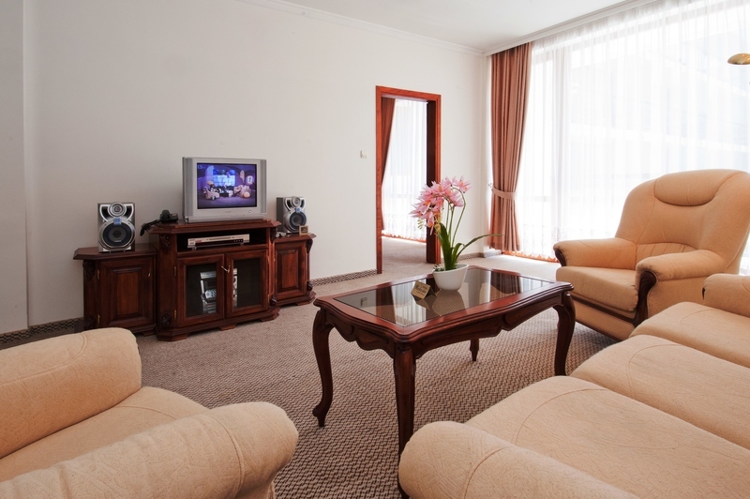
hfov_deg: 96.8
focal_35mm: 16
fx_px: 333
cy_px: 250
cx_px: 375
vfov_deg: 73.6
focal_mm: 16
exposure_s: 1/30
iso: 1000
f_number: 16
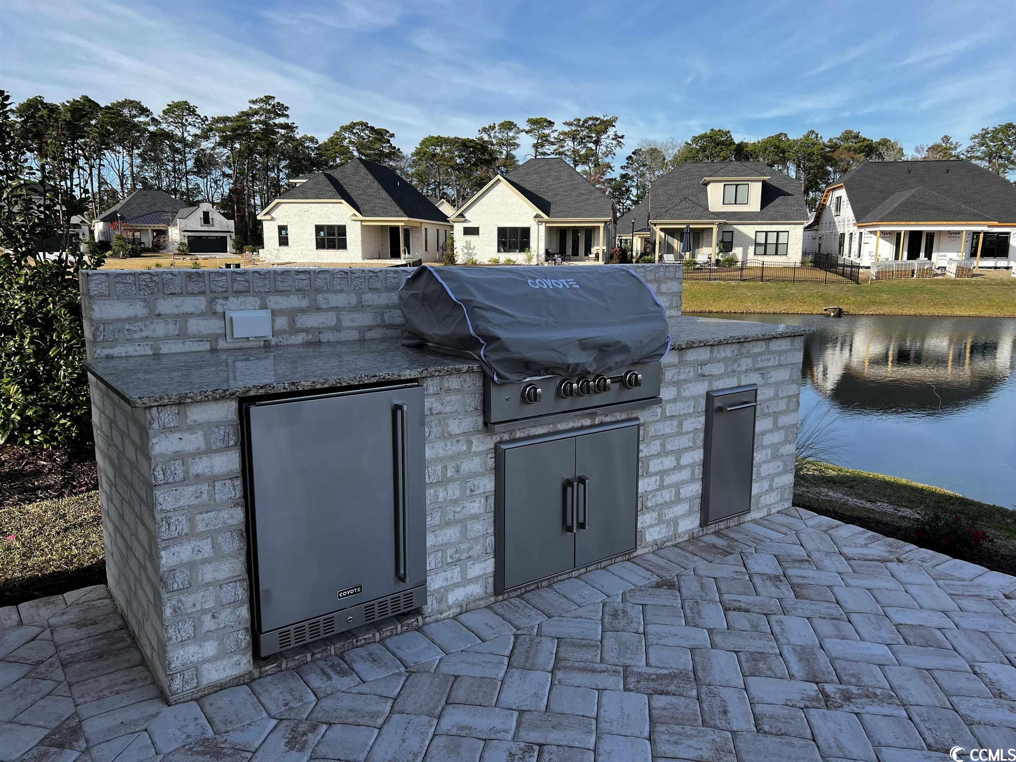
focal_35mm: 26
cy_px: 381
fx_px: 763
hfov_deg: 67.3
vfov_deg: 53.1
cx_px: 508
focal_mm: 5.7
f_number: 1.5
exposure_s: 1/1779
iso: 50
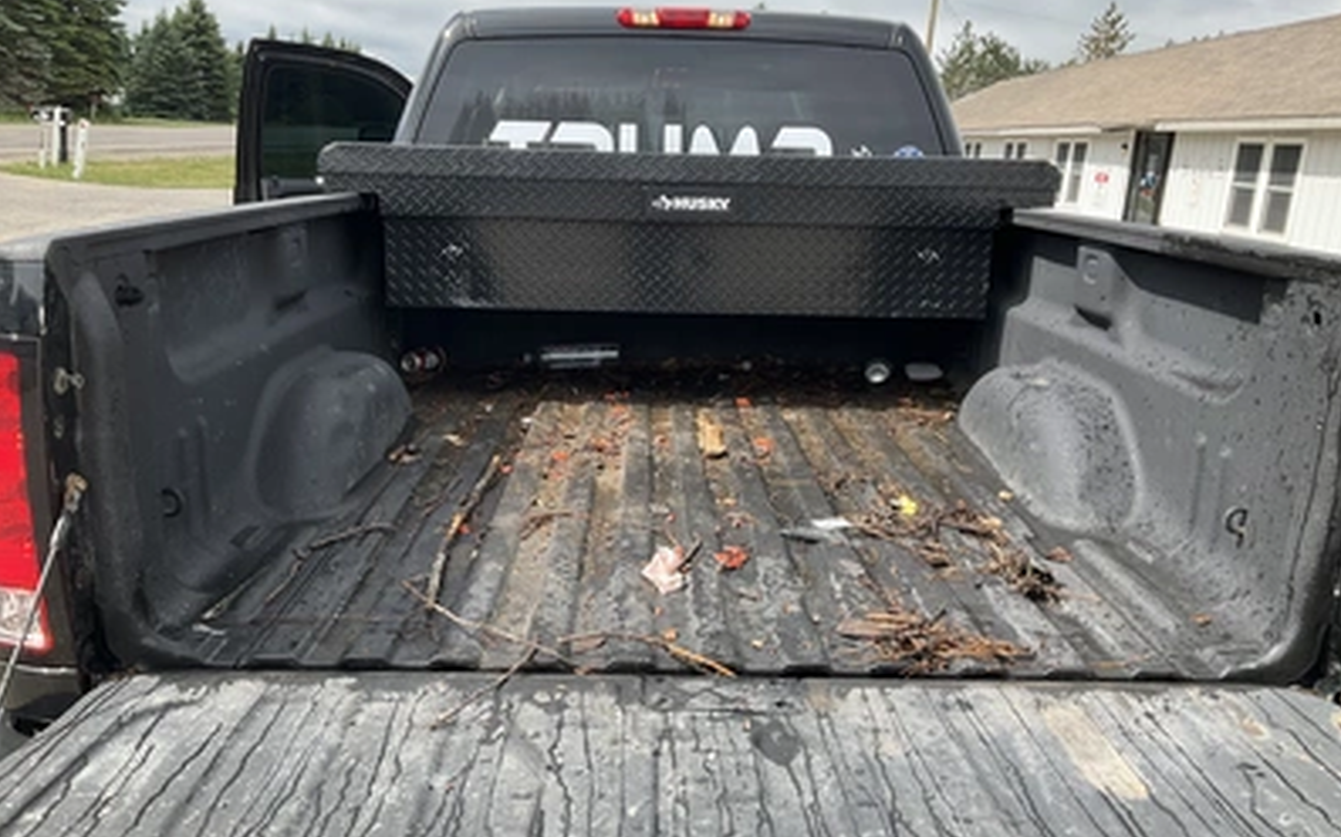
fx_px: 1133
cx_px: 669
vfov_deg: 40.6
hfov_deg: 61.2
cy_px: 405
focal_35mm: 31
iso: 25
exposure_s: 1/709
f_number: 1.8
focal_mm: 3
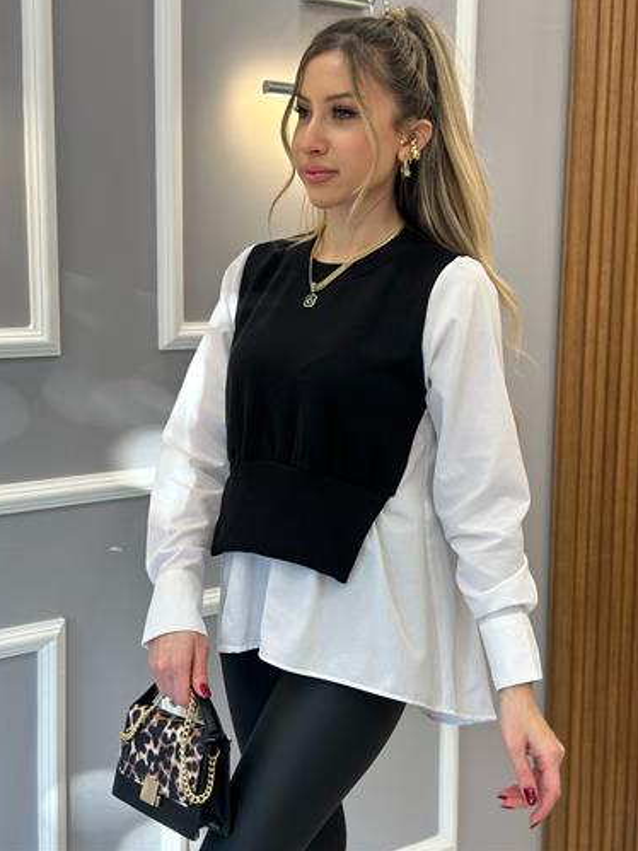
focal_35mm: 50
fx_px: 1229
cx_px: 316
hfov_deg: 29.1
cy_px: 411
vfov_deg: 38.2
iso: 80
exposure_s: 1/100
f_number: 1.78
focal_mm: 6.86
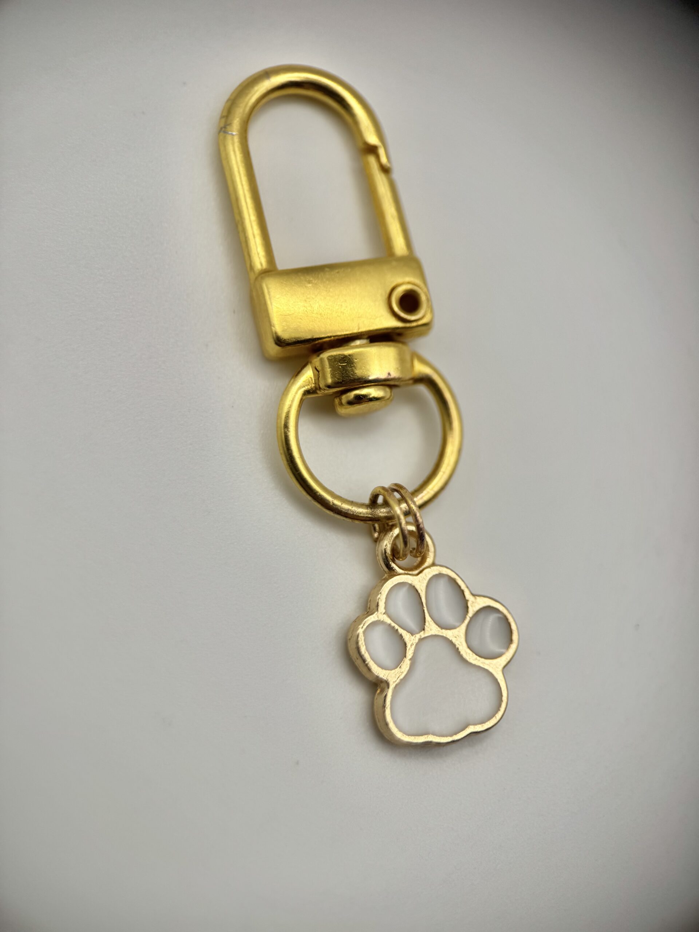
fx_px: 646
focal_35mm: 24
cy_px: 466
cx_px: 350
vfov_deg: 71.6
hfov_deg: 56.8
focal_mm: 6.76
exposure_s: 1/700
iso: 80
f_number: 1.78
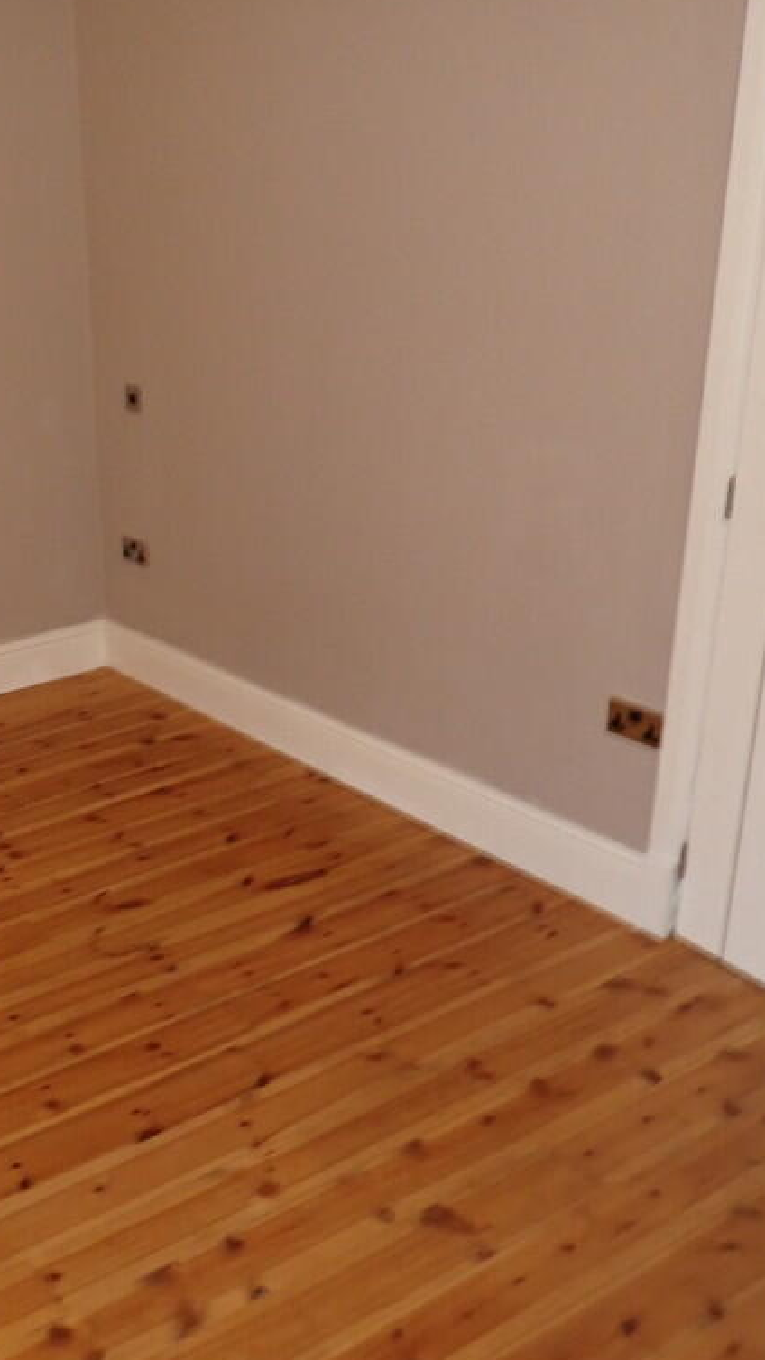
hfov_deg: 30.2
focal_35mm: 37
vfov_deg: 54.0
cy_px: 680
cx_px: 34
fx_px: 1335
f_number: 2
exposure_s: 1/30
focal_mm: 4.5
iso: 400
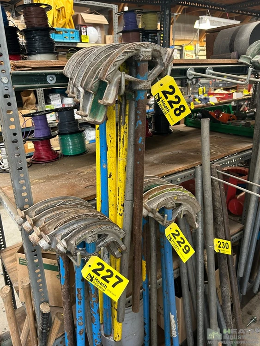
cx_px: 130
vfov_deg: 67.3
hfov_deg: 53.1
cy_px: 173
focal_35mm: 26
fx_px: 260
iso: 160
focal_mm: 5.7
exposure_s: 1/60
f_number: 1.5
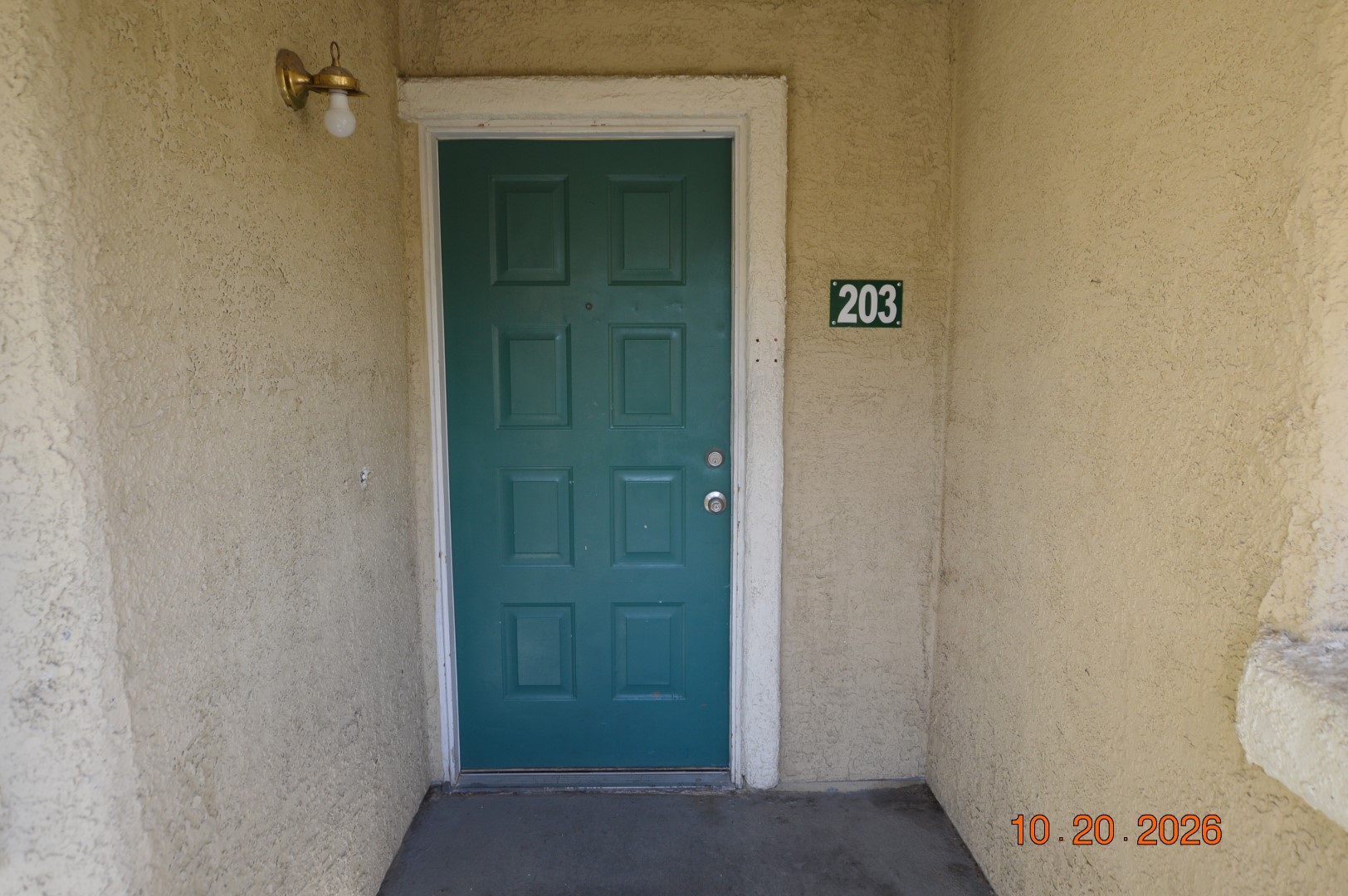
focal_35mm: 21
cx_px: 674
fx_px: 786
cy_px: 448
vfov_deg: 59.4
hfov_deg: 81.2
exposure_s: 1/125
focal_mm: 14
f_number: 5.6
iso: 250
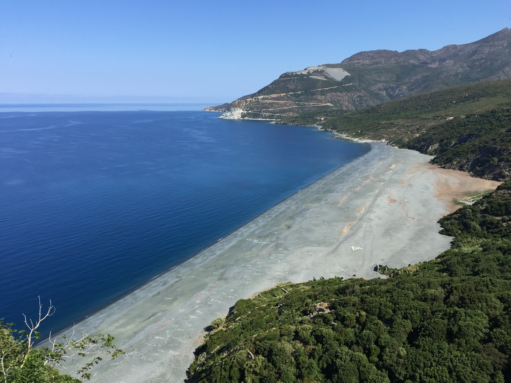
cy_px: 192
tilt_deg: -11.6
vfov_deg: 48.2
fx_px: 428
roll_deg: -0.3
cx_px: 256
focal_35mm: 29
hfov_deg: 61.7
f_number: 2.2
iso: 32
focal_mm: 4.15
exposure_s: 1/1883
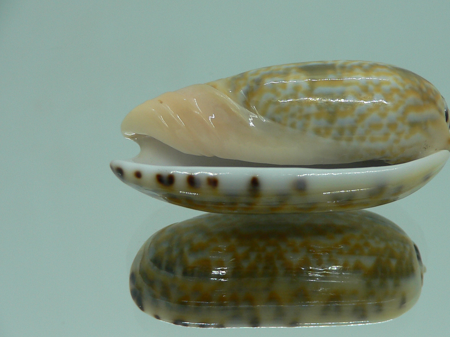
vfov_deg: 31.5
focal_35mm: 46
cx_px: 287
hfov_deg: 40.9
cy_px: 182
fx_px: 598
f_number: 2.8
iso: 80
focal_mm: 4.6
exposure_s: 1/60
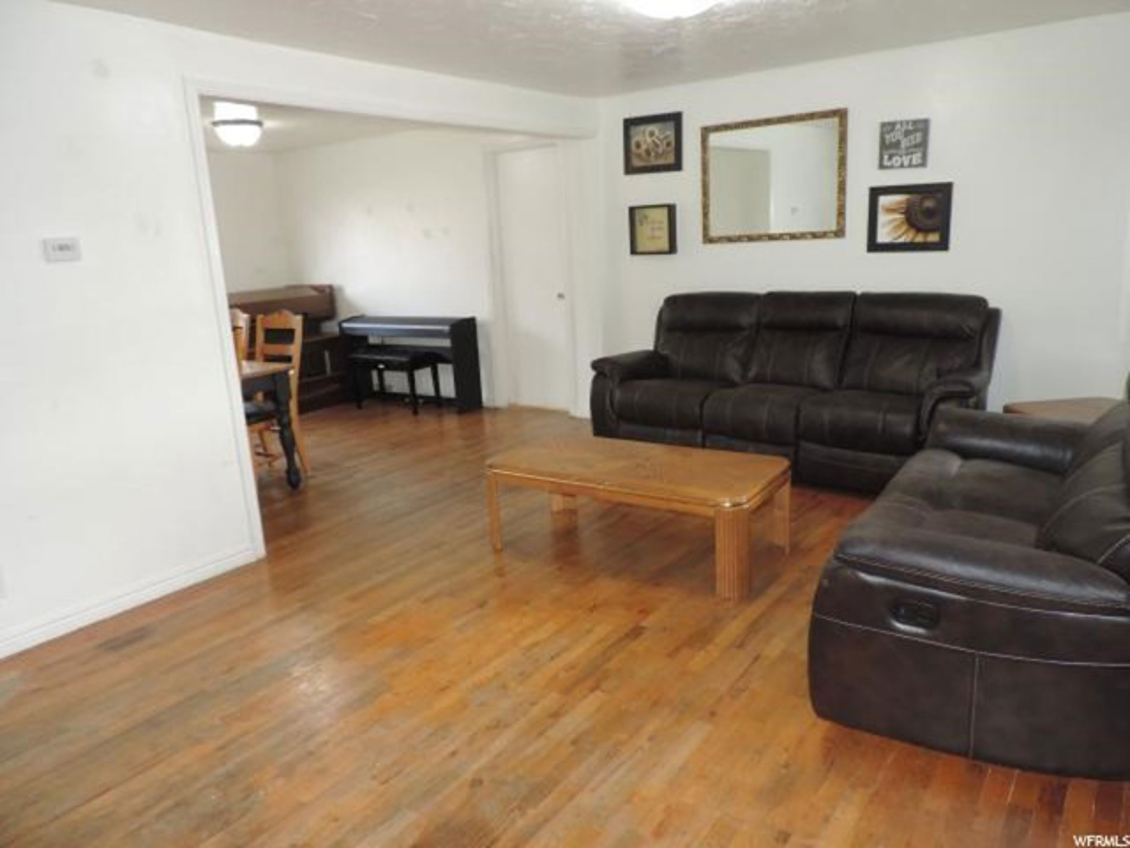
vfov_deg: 56.8
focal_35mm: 24
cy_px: 424
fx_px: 783
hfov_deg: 71.6
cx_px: 565
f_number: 3
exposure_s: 1/30
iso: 200
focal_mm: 4.3
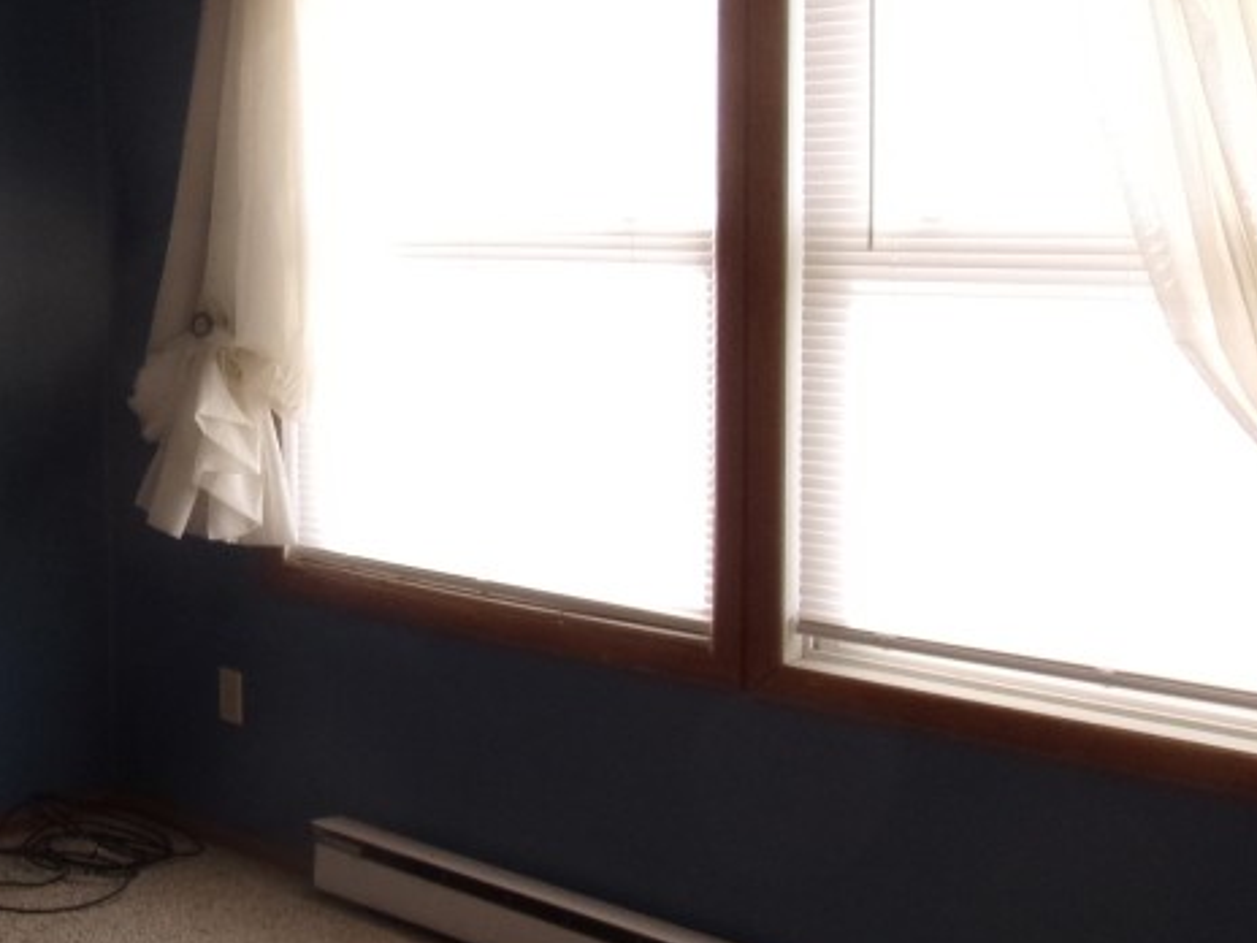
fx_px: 1925
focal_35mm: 53
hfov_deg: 33.9
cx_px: 87
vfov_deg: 27.4
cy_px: 366
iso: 80
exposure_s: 1/70
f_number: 3.3
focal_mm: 4.3
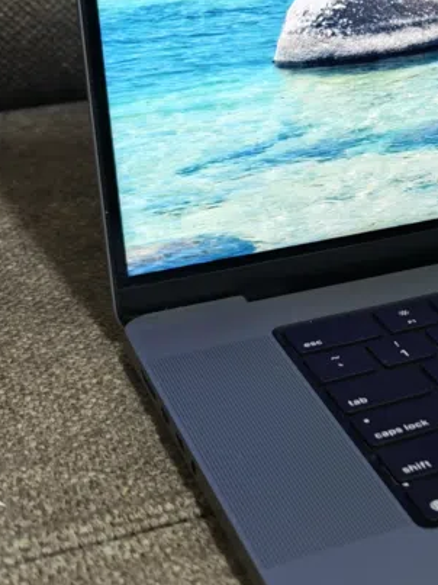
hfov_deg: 16.6
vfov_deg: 24.6
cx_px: 715
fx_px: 1317
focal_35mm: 78
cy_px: 118
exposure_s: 1/50
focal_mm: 8.71
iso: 80
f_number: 1.67
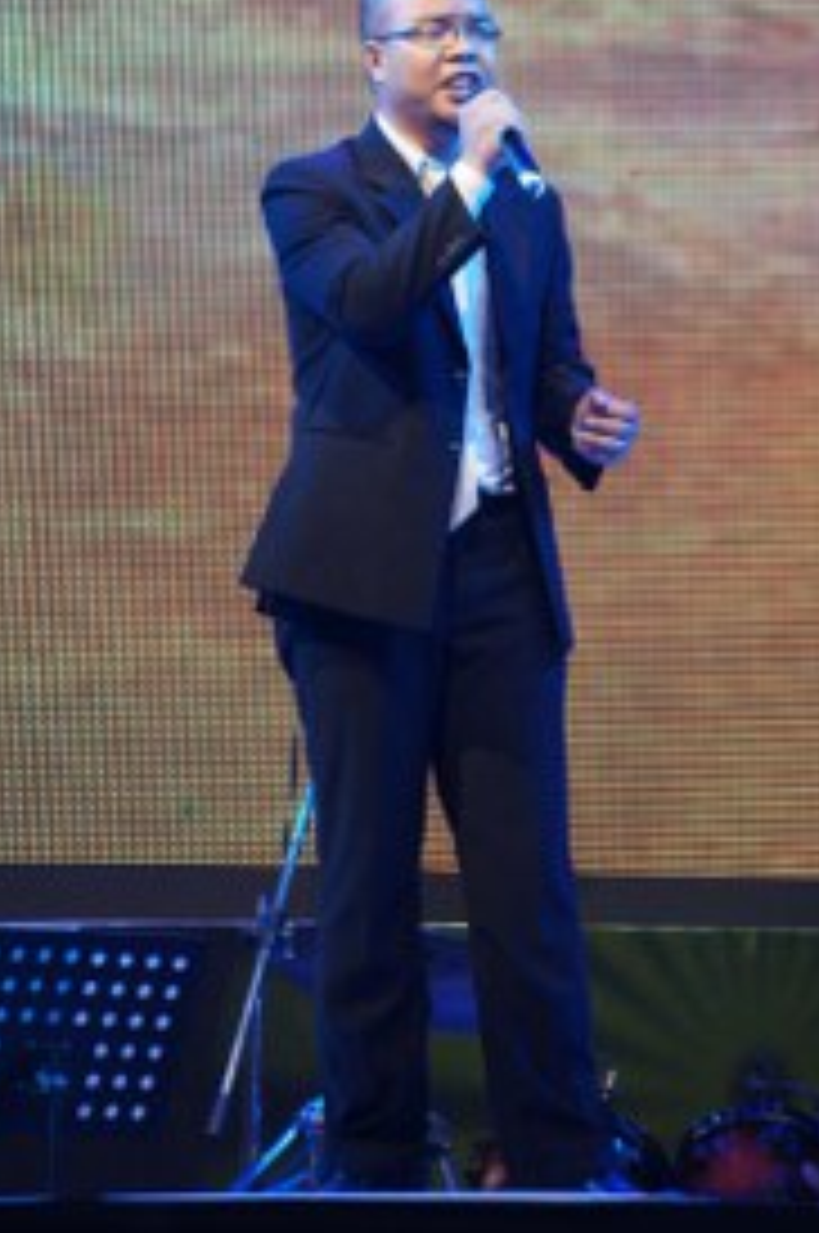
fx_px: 11699
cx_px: 466
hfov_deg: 4.0
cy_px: 279
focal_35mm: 342
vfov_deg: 6.0
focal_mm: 130
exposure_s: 1/200
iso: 1250
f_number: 4.5
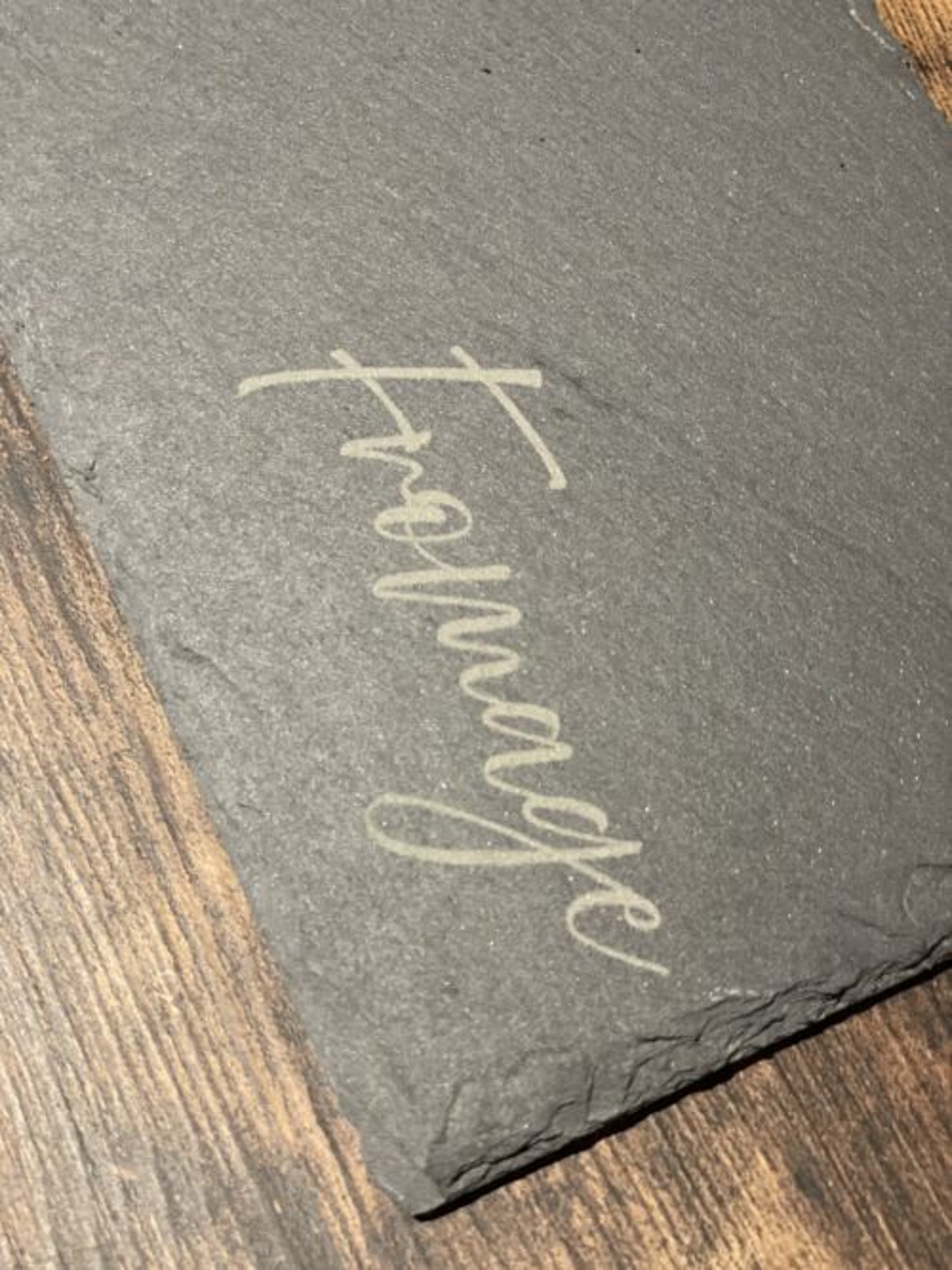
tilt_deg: -67.1
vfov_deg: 36.8
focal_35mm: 52
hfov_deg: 28.0
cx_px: 476
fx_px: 1907
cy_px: 635
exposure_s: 1/33
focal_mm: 6
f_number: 2
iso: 250
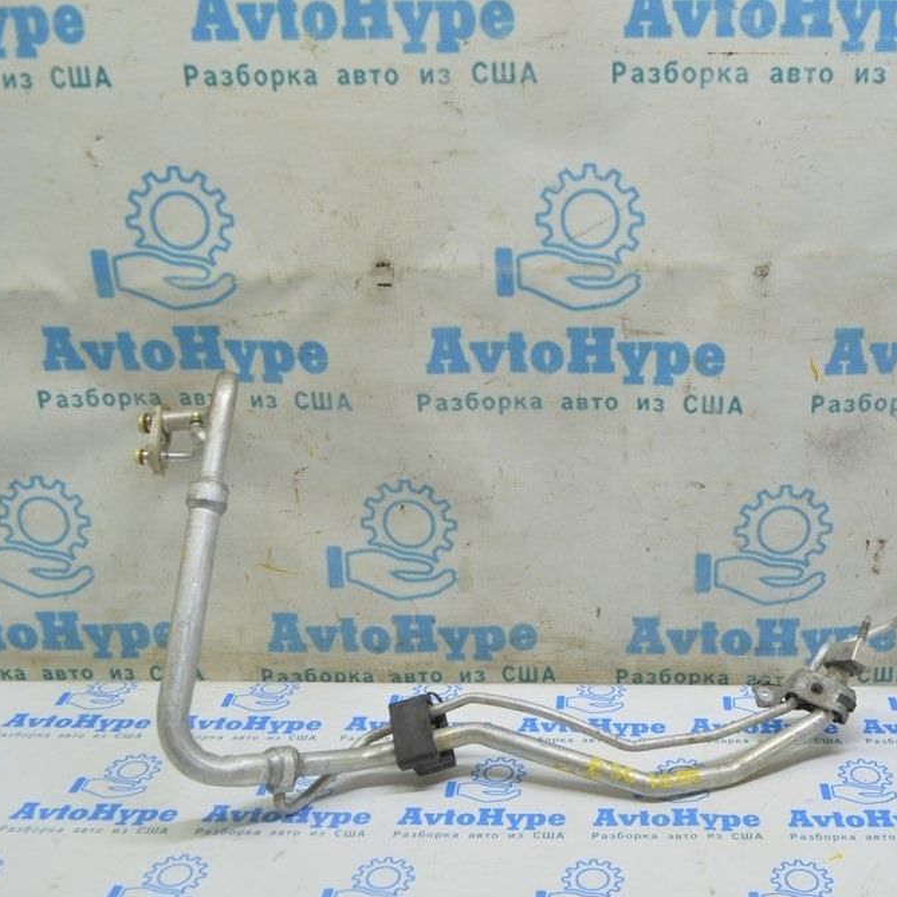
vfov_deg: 42.8
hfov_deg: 42.2
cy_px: 455
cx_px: 609
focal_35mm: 39
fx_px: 1143
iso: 400
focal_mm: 20
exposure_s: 1/20
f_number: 5.6
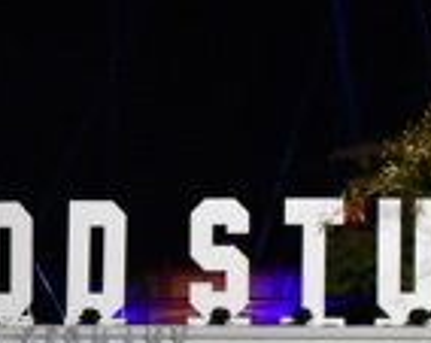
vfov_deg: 11.9
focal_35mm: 126
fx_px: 1604
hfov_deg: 15.2
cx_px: 82
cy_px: 422
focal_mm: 22
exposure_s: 1/50
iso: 5000
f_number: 4.5
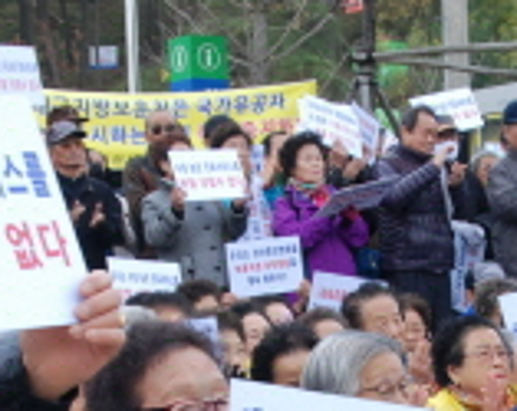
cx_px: 408
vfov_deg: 12.0
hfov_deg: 15.2
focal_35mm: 126
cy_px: 467
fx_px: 1924
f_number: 9
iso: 800
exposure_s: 1/320
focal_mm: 28
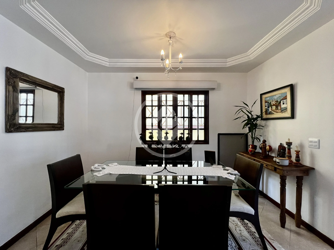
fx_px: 125
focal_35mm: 13
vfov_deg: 89.9
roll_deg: +0.0
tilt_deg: -0.2
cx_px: 167
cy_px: 125
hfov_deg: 106.2
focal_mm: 1.57
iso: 125
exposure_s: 1/120
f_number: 1.8
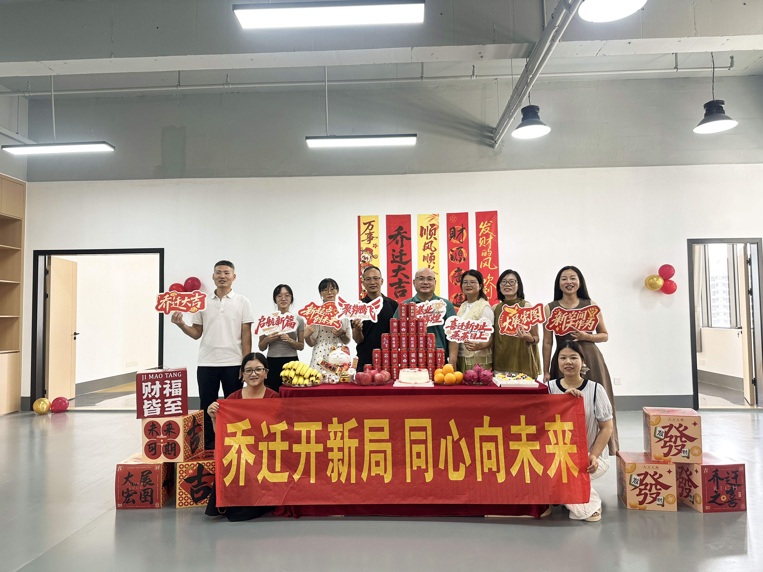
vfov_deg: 56.8
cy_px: 286
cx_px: 382
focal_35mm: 24
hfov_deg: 71.6
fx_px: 529
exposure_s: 1/121
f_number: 1.78
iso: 100
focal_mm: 6.86
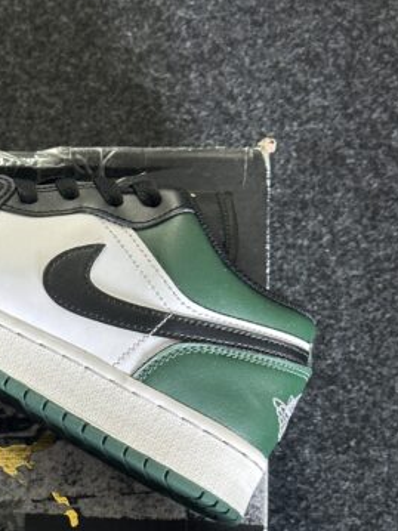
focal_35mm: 107
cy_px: 473
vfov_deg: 18.1
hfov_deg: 13.6
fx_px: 1641
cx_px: 7
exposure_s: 1/33
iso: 200
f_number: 1.78
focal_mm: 6.86
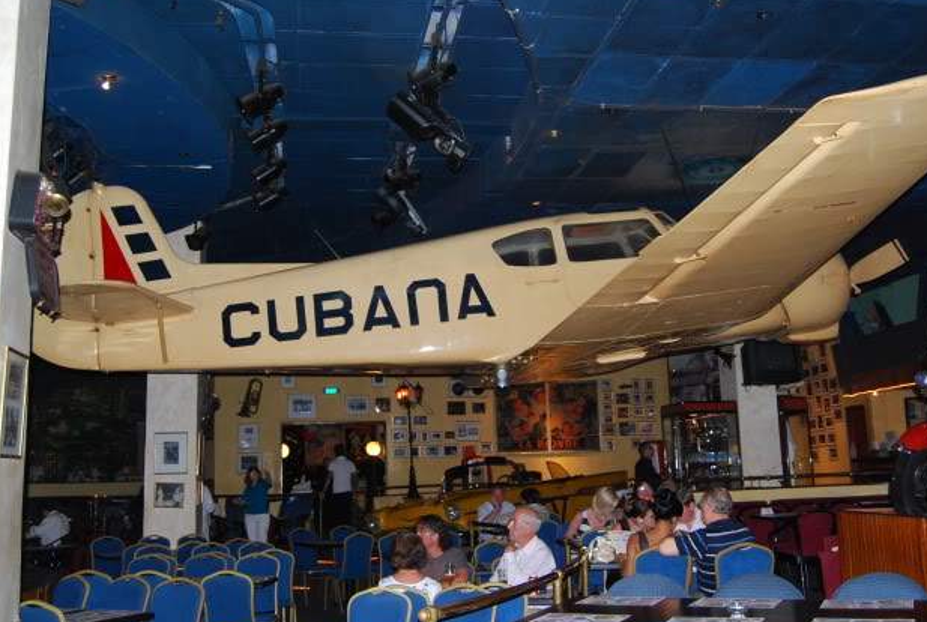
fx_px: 903
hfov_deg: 54.3
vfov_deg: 38.0
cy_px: 292
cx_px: 467
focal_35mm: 35
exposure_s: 1/60
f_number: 3.5
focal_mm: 18
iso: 560
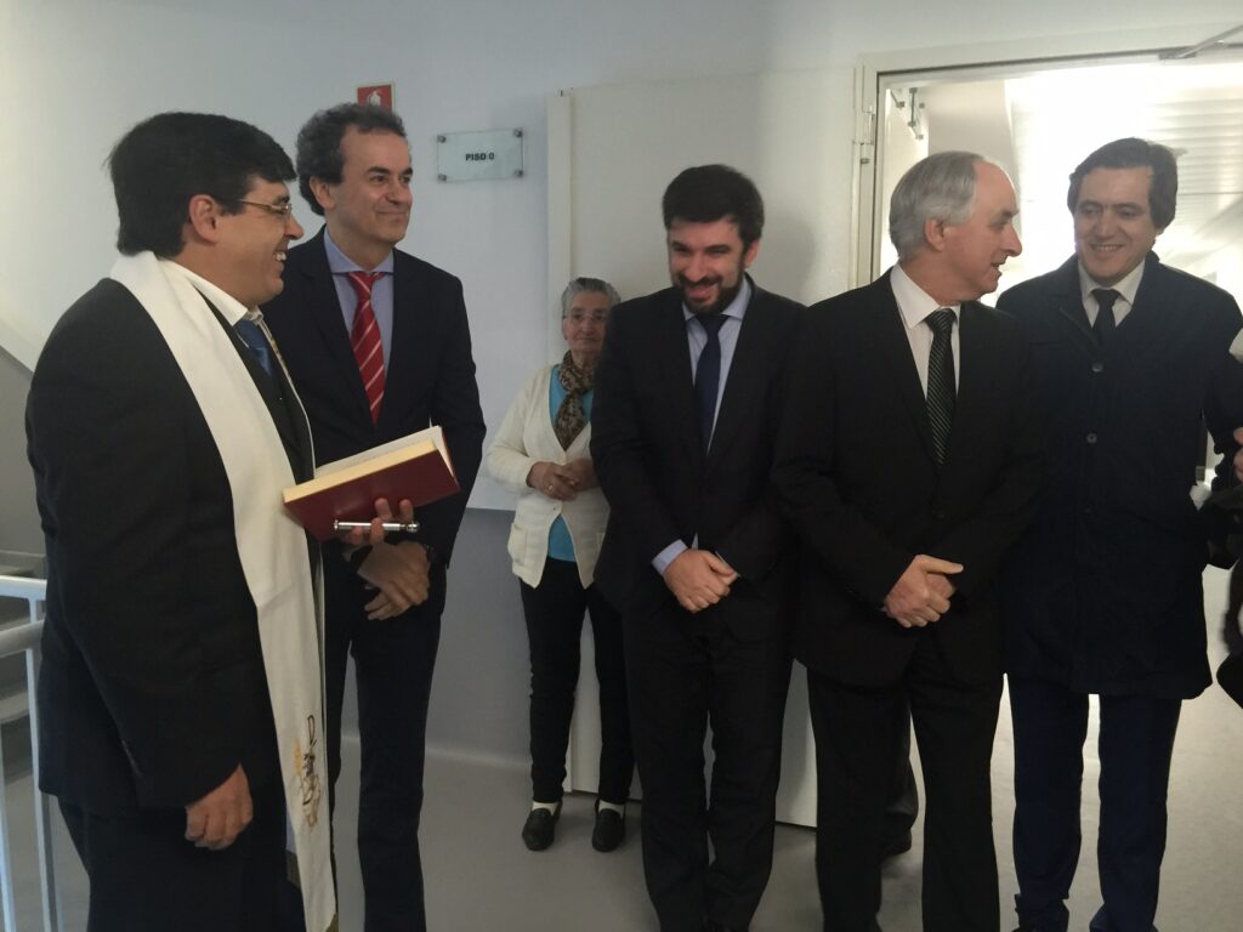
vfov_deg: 48.2
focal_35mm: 29
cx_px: 622
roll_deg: -1.8
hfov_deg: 61.7
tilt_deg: -5.0
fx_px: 1041
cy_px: 466
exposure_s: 1/17
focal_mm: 4.15
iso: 100
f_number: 2.2
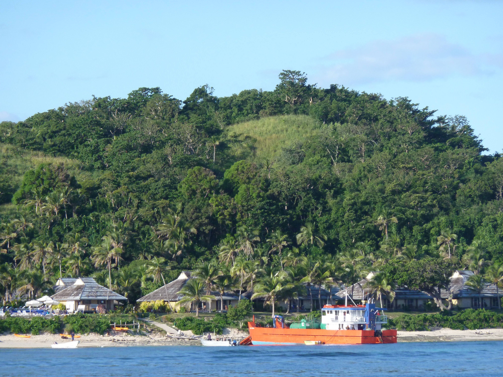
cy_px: 188
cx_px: 252
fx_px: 3051
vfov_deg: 7.1
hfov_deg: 9.4
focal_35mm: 210
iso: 200
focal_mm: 34.4
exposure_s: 1/640
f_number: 4.6
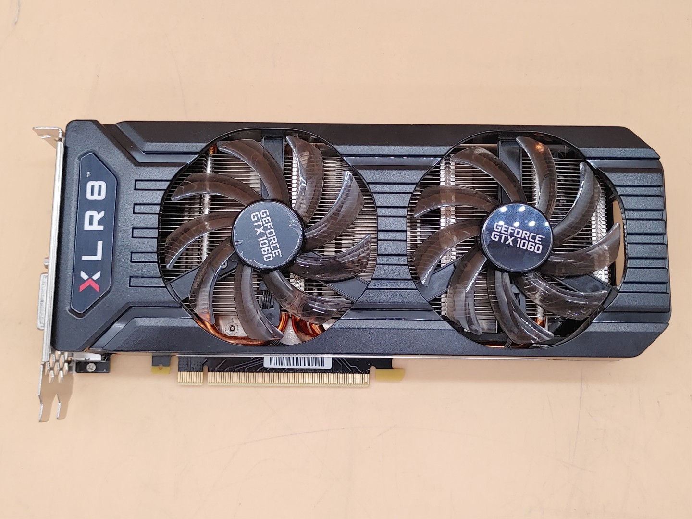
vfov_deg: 39.7
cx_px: 346
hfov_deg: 51.4
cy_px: 260
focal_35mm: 36
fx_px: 720
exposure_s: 1/70
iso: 50
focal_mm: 4.36
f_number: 1.8
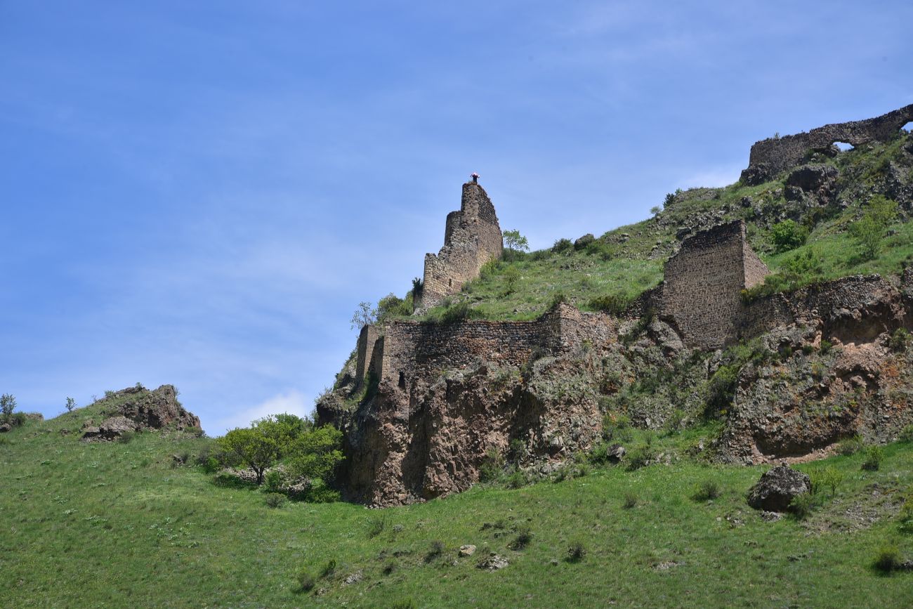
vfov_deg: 27.0
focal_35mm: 50
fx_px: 1268
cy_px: 304
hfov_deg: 39.6
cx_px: 456
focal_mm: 50
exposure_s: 1/125
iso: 100
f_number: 13
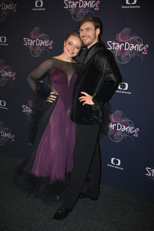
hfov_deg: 31.2
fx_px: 276
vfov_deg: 45.4
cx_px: 77
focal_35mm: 43
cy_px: 116
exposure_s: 1/125
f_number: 5.6
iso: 800
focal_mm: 43
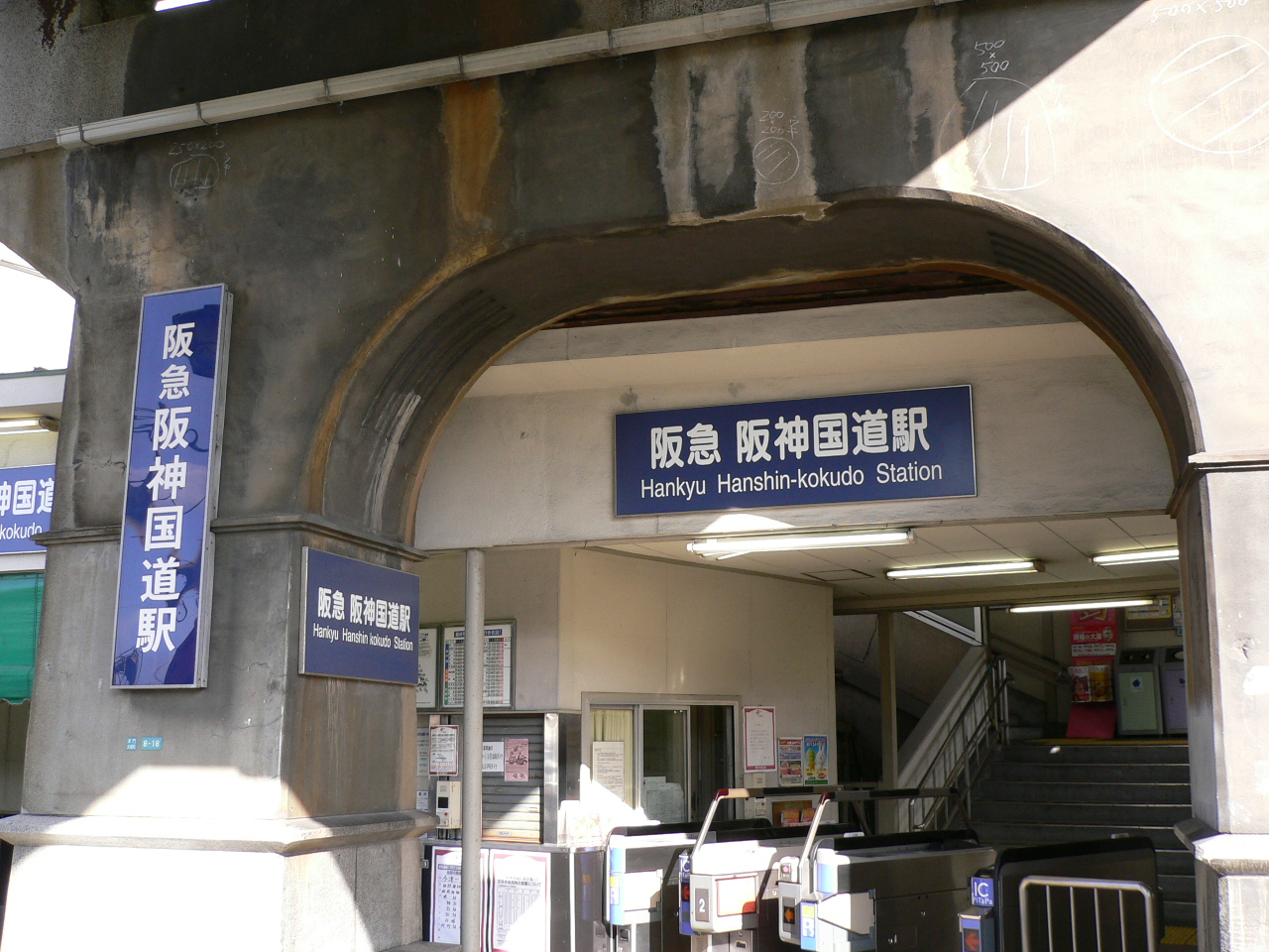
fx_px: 1283
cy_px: 476
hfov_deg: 52.6
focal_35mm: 35
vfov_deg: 40.7
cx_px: 634
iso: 80
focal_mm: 5.8
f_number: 2.8
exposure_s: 1/160
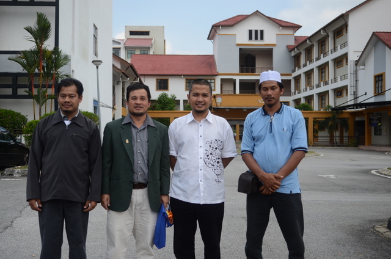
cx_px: 196
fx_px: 423
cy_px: 130
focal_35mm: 39
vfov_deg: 34.1
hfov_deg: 49.6
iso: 500
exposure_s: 1/8000
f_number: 2.8
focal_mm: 26
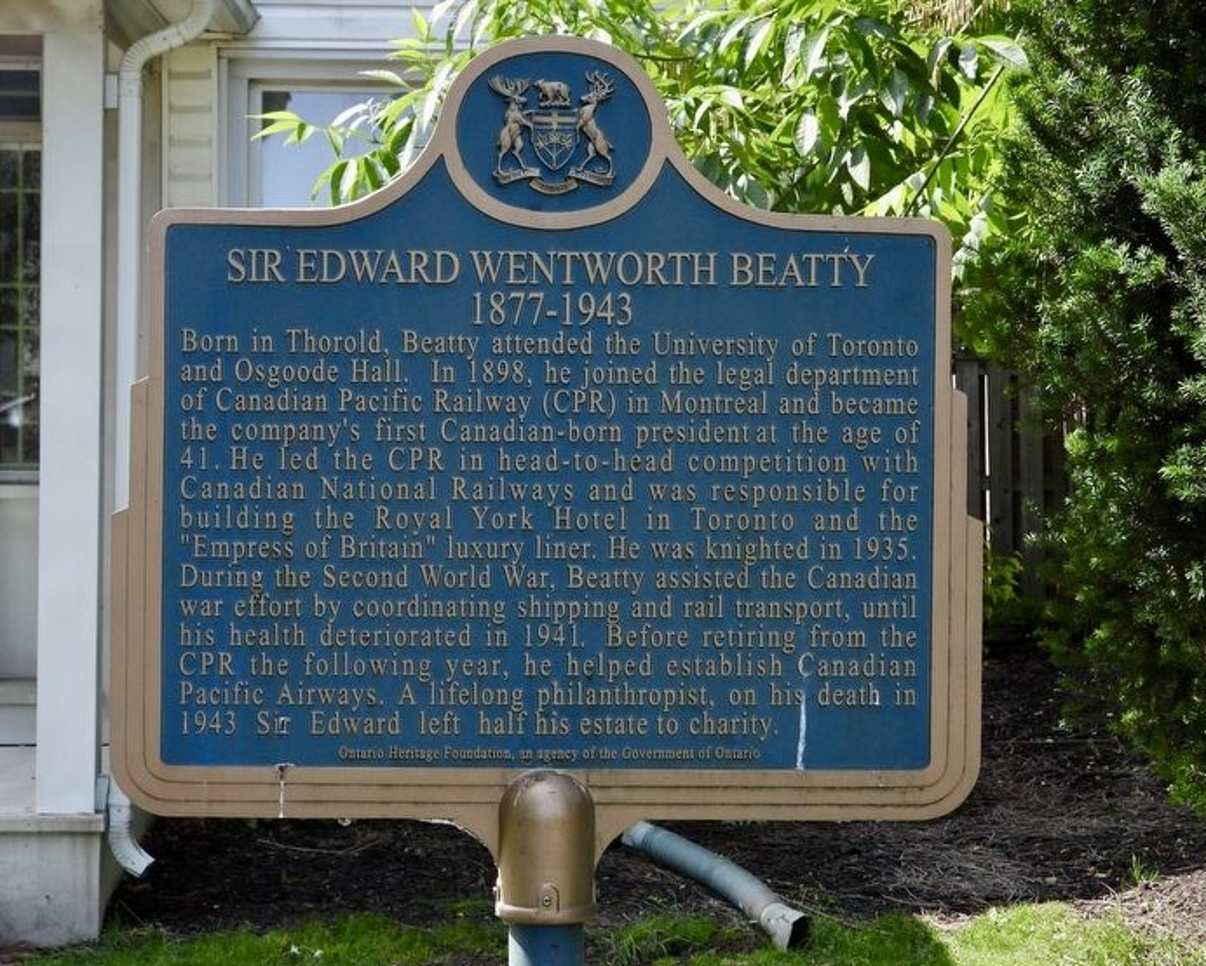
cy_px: 493
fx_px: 2821
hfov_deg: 24.1
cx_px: 530
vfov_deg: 19.4
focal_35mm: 79
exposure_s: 1/320
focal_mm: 12.6
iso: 100
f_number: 3.5
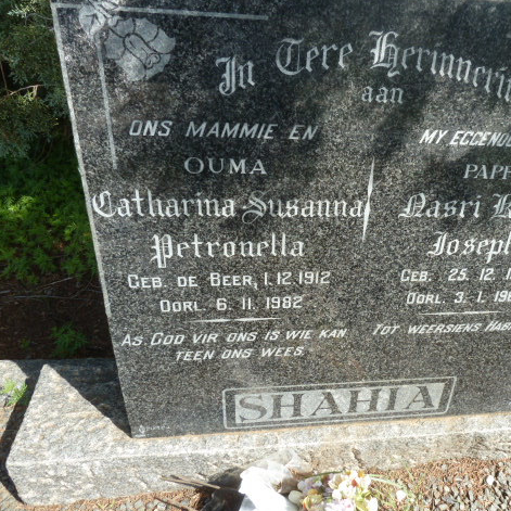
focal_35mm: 30
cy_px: 256
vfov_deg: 54.0
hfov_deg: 53.0
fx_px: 501
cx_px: 338
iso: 80
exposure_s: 1/200
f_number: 4
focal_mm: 4.1
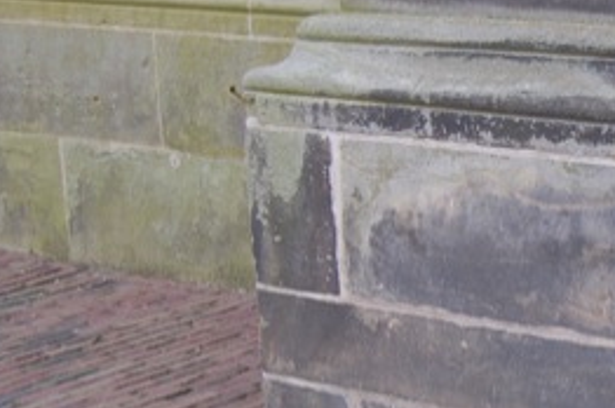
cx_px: 697
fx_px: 1877
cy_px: 329
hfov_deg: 17.9
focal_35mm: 110
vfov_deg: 12.4
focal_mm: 30
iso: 200
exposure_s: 1/80
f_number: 4.5
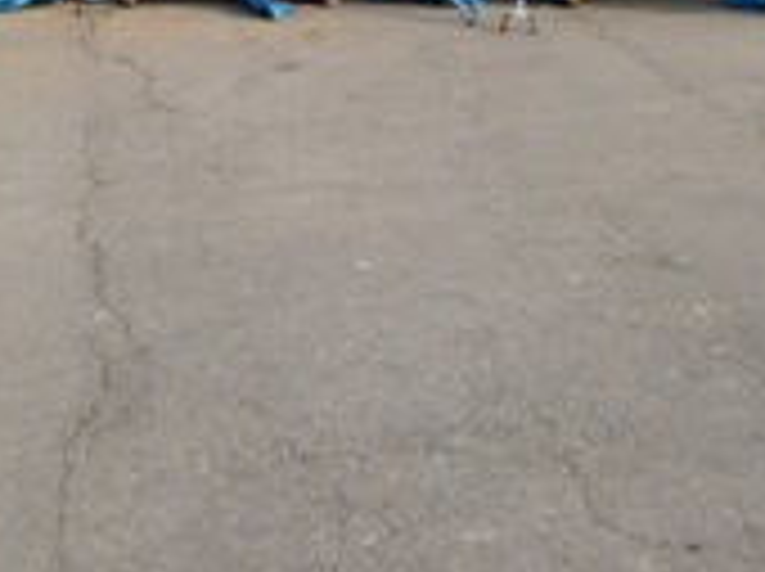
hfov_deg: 29.4
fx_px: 1457
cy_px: -176
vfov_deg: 20.3
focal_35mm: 66
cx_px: 454
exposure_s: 1/400
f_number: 4
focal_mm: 4.5
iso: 100
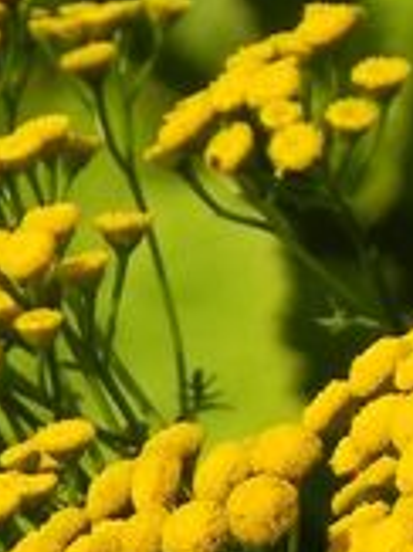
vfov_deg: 1.4
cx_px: -41
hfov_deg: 1.0
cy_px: 731
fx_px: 22730
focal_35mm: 1427
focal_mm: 51.8
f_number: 5
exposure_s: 1/2000
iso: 160
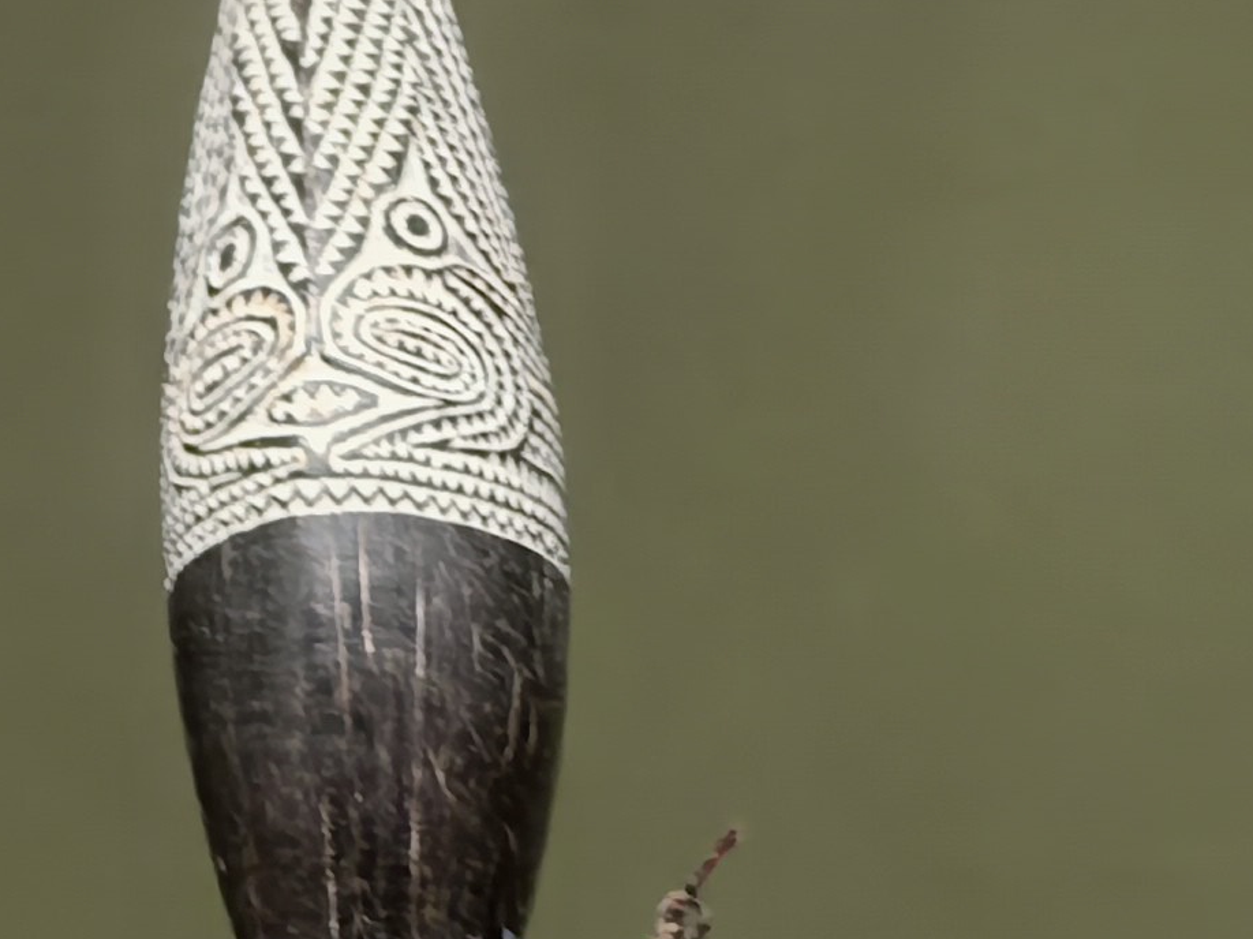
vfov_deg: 6.0
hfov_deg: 8.2
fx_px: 8721
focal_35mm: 241
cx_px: 684
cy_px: 1826
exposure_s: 1/33.3
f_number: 2
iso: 400
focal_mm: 8.5
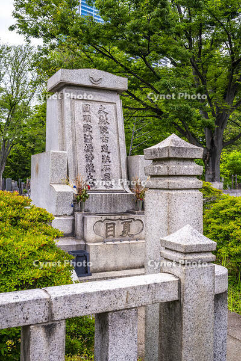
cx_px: 120
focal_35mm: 36
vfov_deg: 53.1
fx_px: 361
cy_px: 180
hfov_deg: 36.9
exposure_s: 1/60
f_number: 8
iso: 200
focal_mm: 36
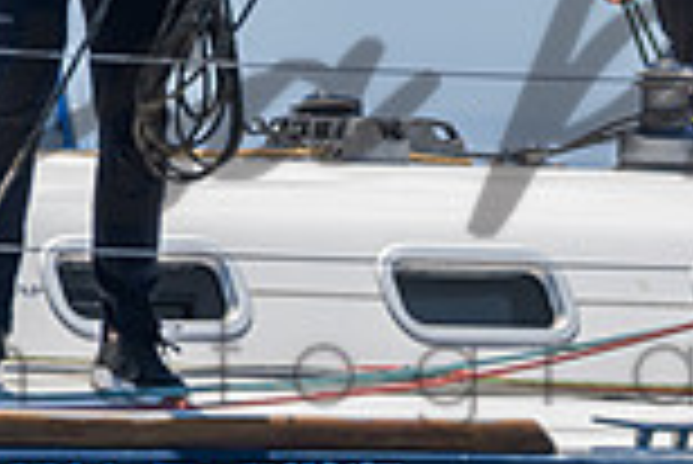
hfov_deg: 3.5
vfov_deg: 2.3
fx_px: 11349
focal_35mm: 589
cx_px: 850
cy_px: 29
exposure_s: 1/1600
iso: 400
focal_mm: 150
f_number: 8
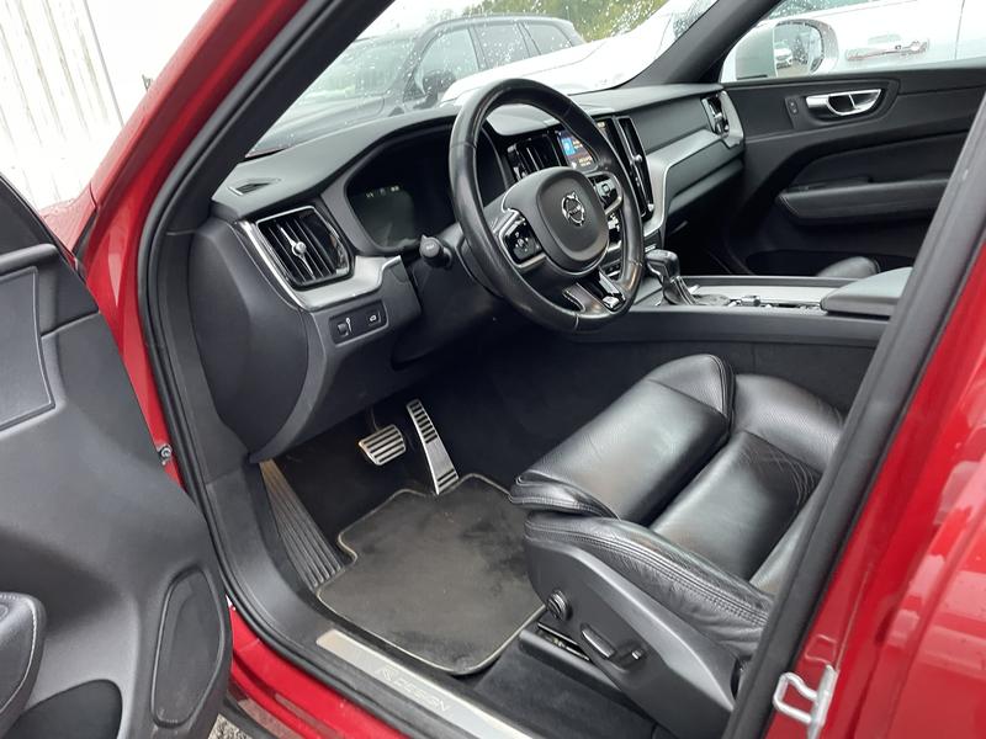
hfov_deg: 67.3
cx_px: 493
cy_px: 370
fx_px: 741
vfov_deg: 53.1
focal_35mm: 26
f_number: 1.6
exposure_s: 1/60
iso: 320
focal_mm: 4.2
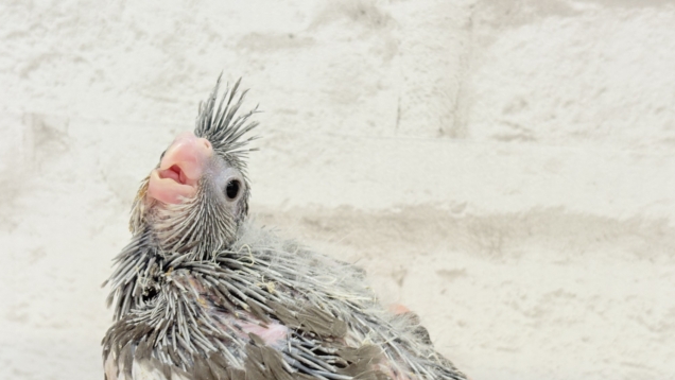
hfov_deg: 36.6
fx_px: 1020
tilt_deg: -7.6
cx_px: 336
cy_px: 234
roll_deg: -1.4
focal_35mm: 57
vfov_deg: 21.1
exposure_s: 1/50
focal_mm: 5.96
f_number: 1.6
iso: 50
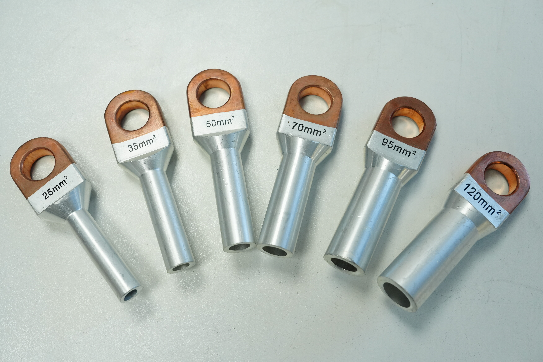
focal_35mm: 38
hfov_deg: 50.7
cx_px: 272
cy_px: 181
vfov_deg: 35.1
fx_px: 573
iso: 2500
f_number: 7.1
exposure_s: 1/200
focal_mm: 38
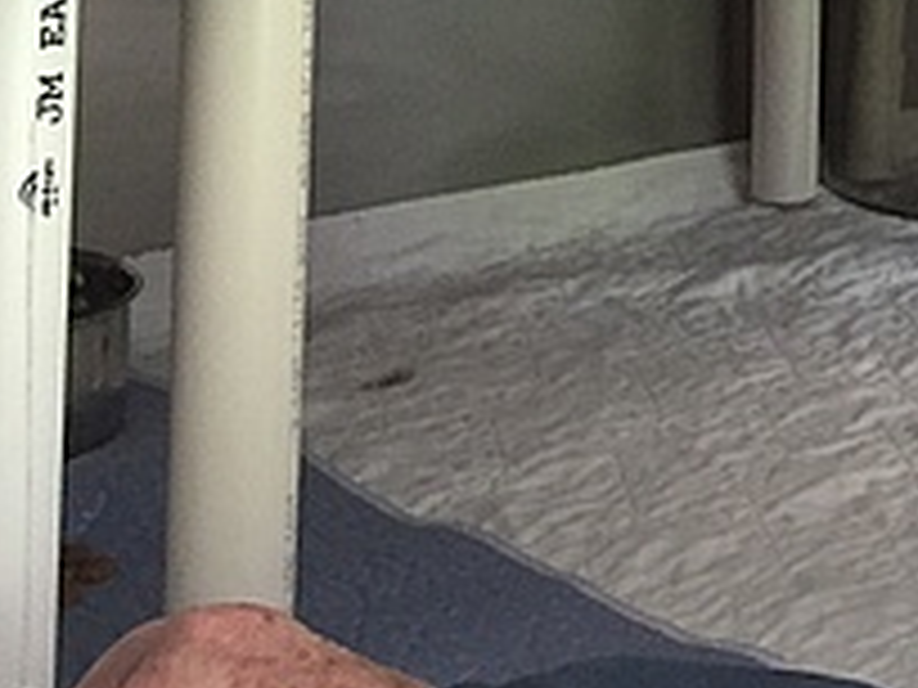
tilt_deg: -2.1
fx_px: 2519
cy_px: -265
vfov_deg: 14.7
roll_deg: -2.5
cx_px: 1276
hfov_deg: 18.8
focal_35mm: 95
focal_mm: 4.15
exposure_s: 1/30
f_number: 2.2
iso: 160
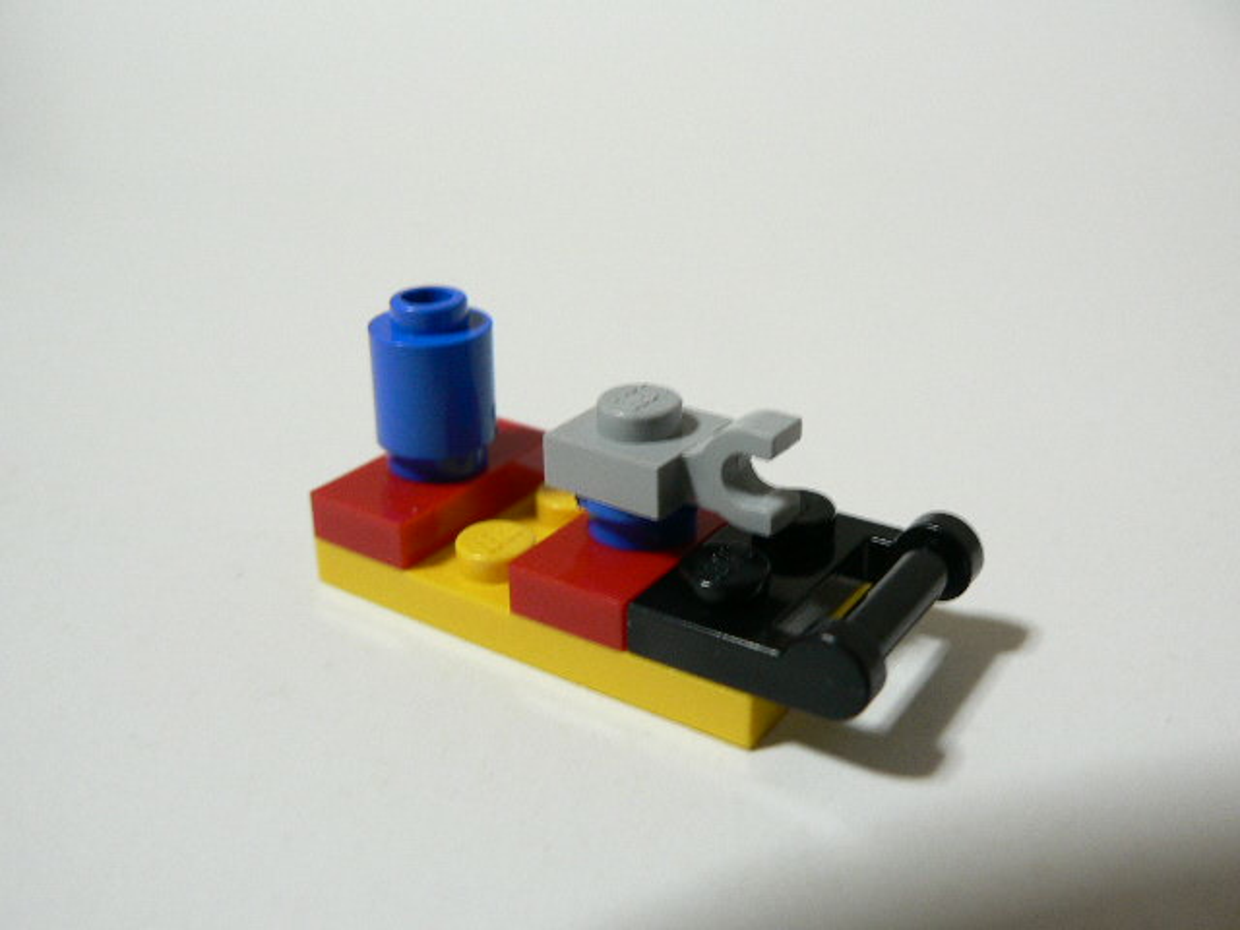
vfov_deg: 39.7
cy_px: 465
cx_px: 620
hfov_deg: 51.4
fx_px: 1290
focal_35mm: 36
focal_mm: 6
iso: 200
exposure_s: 1/15
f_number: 2.8
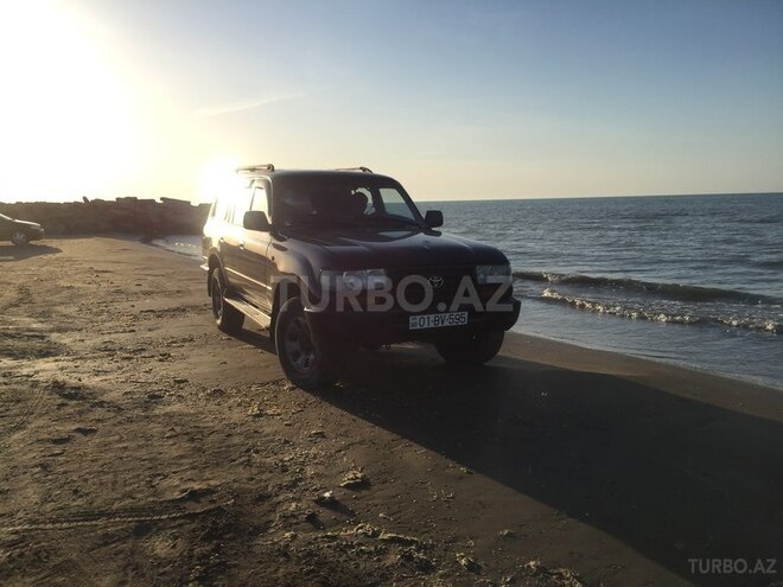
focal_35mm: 29
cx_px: 392
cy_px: 294
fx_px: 656
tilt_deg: -8.3
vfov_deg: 48.2
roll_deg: +0.8
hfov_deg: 61.7
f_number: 2.2
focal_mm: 4.15
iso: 32
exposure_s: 1/1883
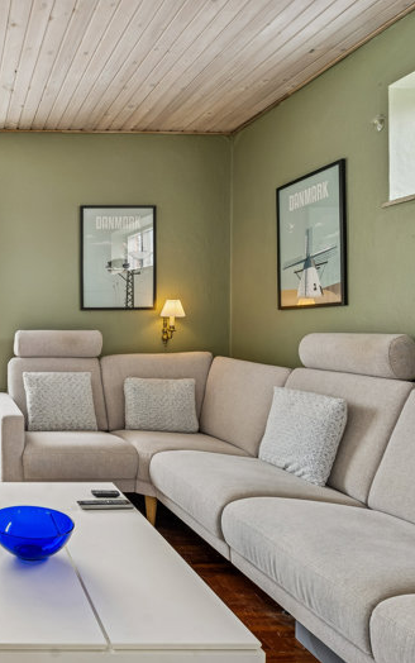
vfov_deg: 66.4
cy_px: 327
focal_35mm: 28
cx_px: -29
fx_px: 506
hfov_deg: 38.0
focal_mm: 18
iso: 200
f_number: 8
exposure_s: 1/50
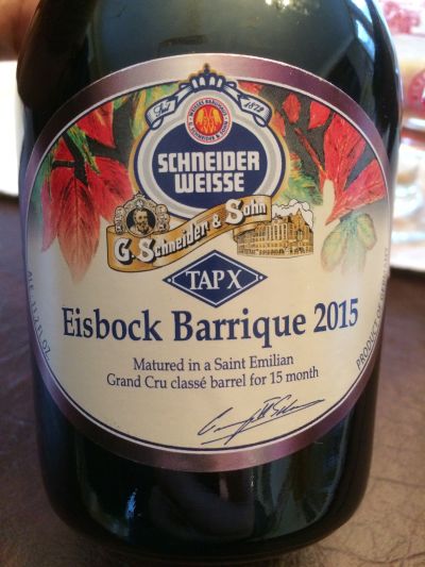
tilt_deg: -46.3
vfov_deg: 61.6
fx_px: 475
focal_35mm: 29
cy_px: 284
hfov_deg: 48.2
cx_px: 212
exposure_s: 1/15
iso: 250
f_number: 2.2
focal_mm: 4.15
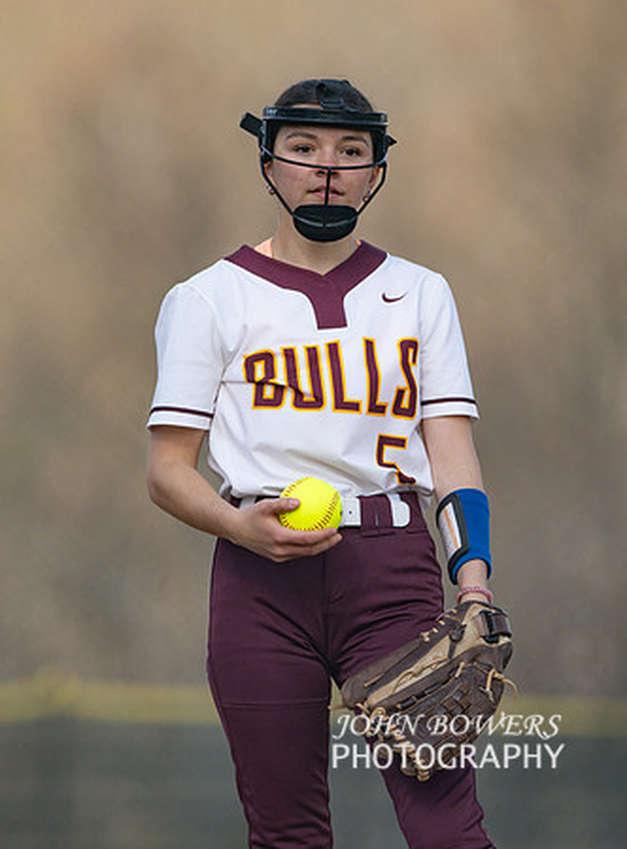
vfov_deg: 3.6
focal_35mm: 561
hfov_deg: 2.6
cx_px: 346
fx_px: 13702
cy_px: 301
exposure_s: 1/3200
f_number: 2.8
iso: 180
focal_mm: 300
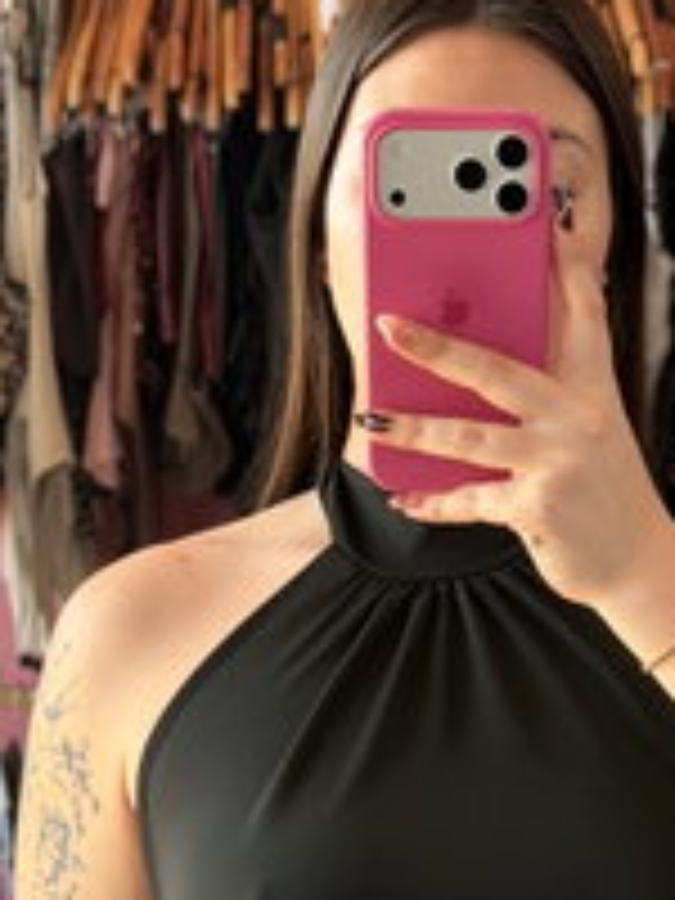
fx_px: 3328
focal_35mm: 128
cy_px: 871
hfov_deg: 11.6
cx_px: 454
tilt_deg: -11.8
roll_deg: +0.3
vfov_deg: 15.2
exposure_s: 1/114
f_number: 1.78
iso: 100
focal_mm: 6.76
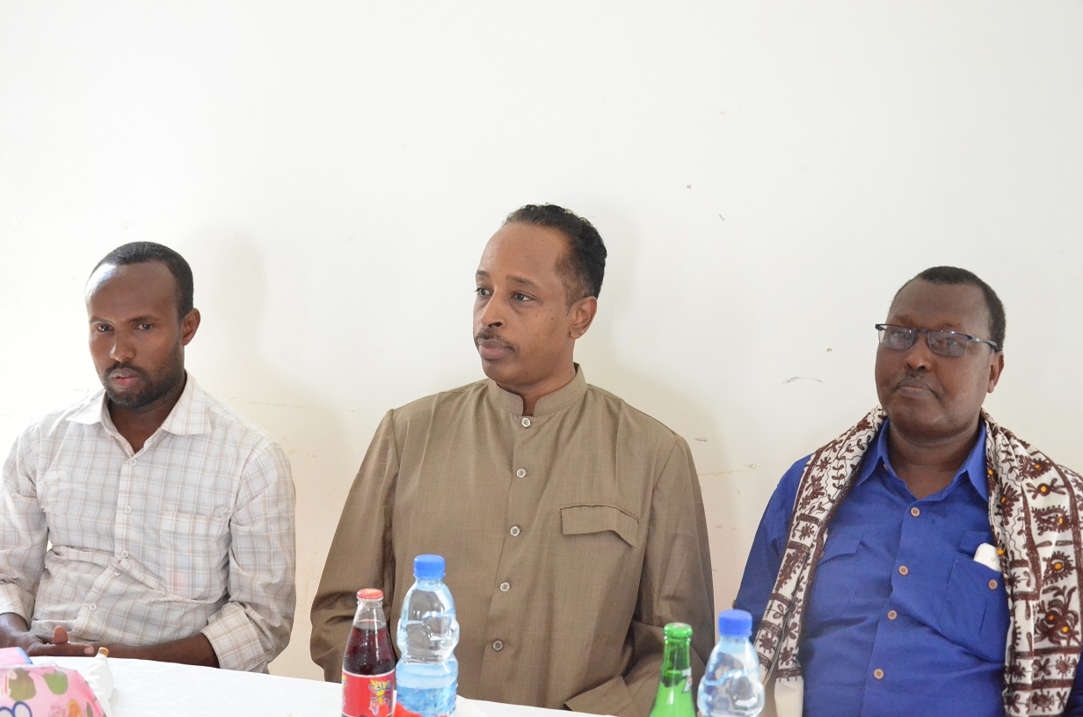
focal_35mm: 57
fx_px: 1711
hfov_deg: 35.1
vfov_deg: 23.7
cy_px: 358
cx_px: 542
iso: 6400
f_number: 8
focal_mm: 38
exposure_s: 1/250
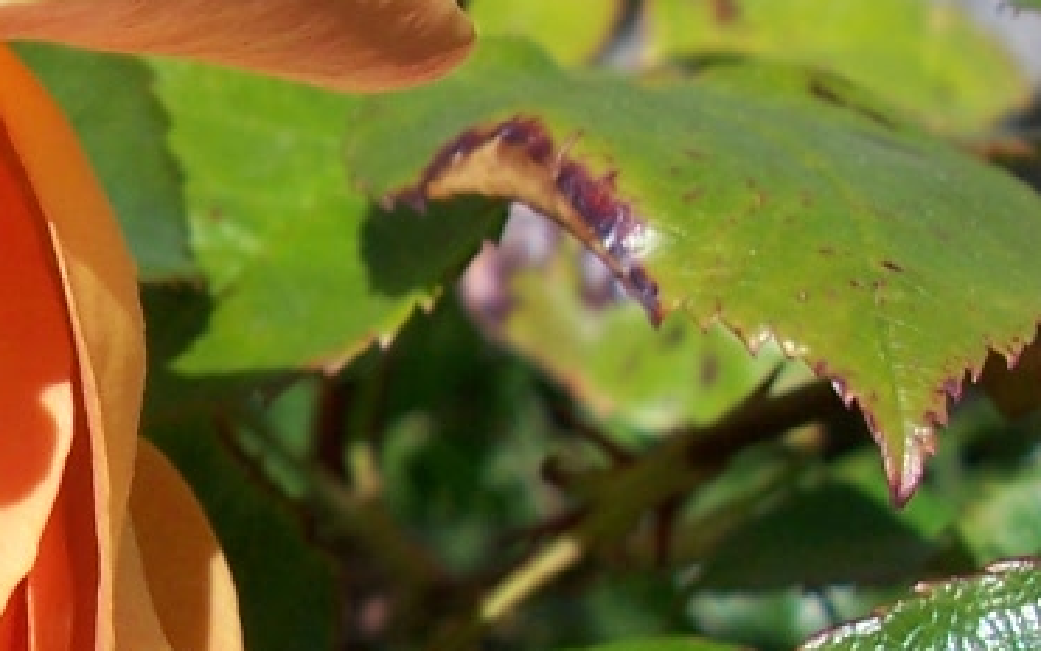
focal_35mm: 120
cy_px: 766
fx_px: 3405
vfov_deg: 10.7
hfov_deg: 16.4
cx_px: -340
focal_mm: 6
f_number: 4
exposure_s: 1/1000
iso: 80
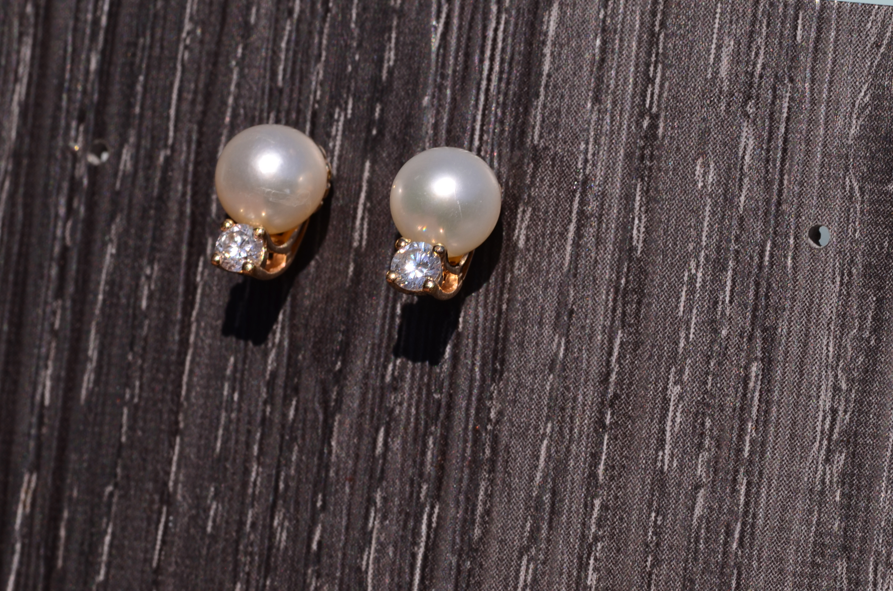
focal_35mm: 158
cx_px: 446
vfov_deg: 8.7
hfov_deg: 13.1
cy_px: 296
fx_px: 3899
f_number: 22
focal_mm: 105
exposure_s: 1/125
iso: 100
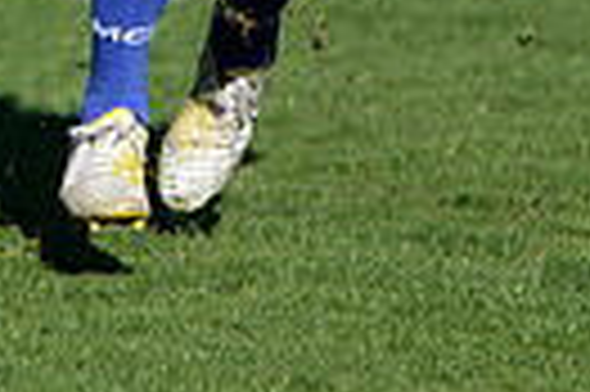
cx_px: -95
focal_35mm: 863
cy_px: -385
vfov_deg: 1.6
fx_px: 14126
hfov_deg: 2.4
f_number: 2.8
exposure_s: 1/2000
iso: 250
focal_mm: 195
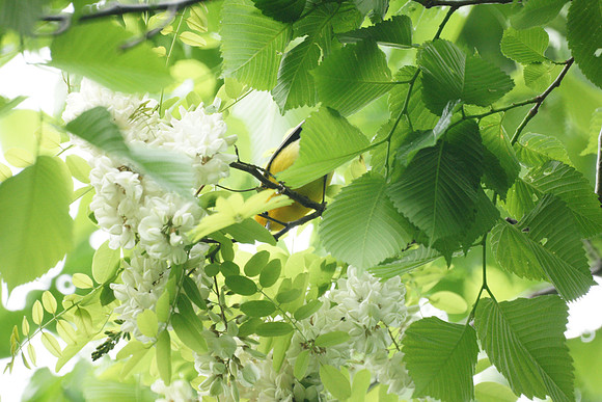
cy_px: 201
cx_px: 301
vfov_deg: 1.8
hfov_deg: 2.7
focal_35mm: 750
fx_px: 12544
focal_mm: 500
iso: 1250
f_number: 8
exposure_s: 1/200
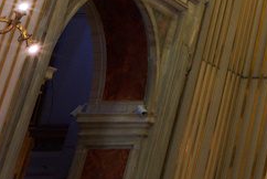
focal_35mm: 130
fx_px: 965
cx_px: 693
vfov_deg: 9.1
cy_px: -306
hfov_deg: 11.9
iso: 400
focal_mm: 21
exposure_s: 1/10
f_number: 4
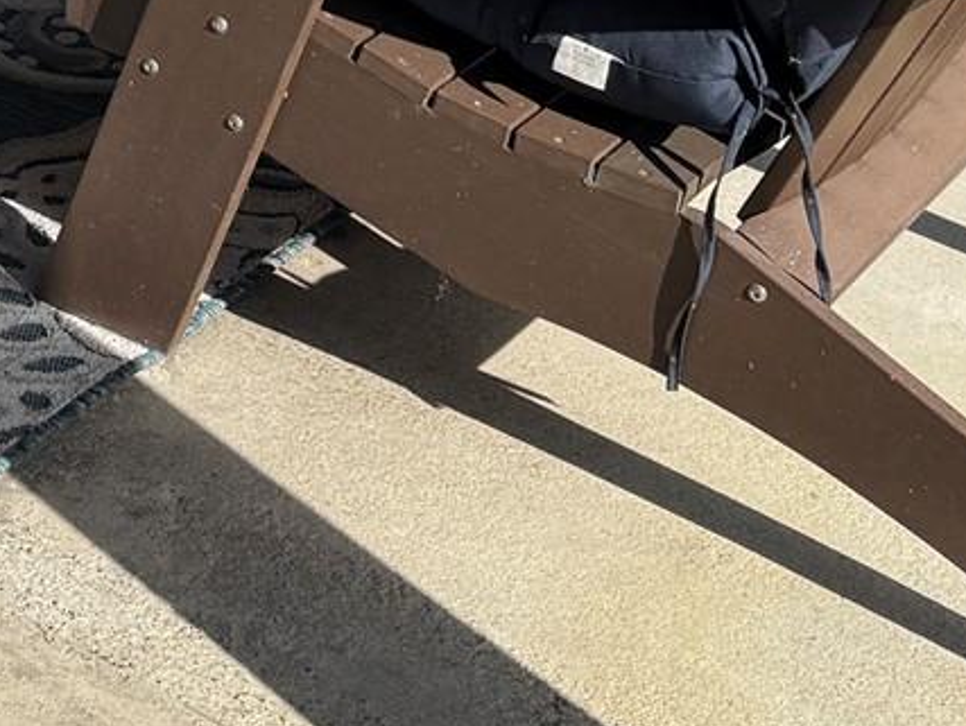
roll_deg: +0.3
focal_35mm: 115
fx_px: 3212
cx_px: -593
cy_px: -459
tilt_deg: -20.0
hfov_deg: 15.4
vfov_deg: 12.1
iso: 80
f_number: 1.78
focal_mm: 6.76
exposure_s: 1/4310
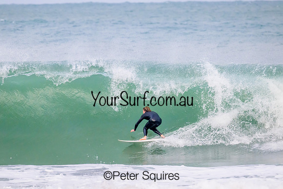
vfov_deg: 2.2
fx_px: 5008
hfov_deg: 3.2
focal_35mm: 637
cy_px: 94
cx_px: 142
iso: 5000
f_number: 11
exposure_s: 1/2000
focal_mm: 610
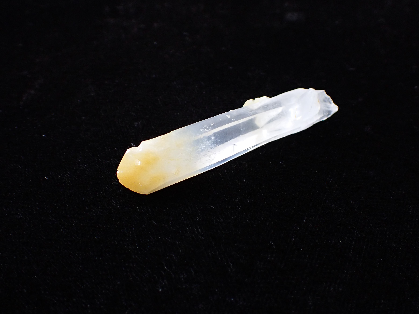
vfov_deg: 46.8
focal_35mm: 30
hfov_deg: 60.0
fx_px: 363
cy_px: 157
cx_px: 210
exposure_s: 1/125
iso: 320
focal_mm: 5.4
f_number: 3.2
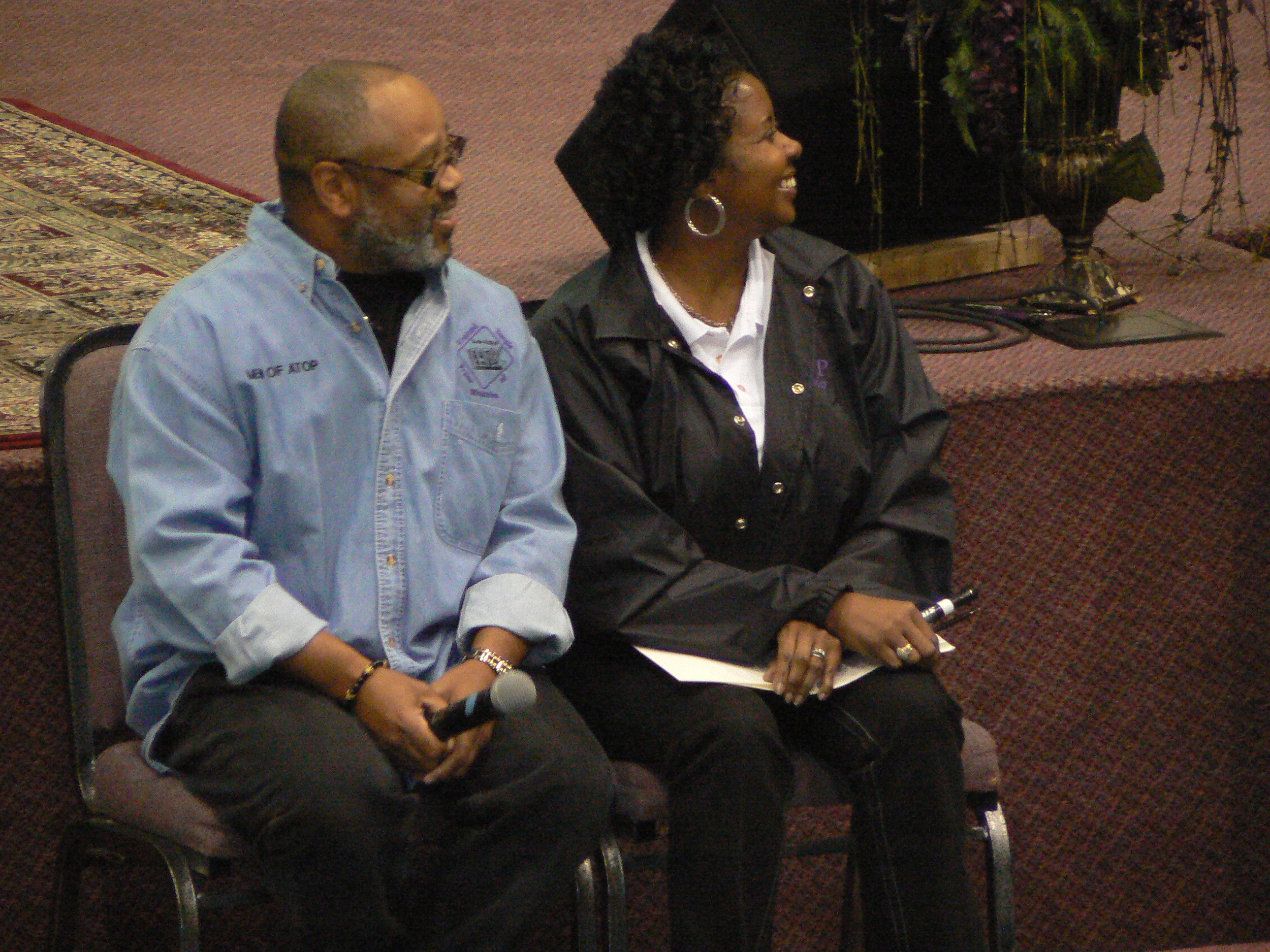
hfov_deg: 4.6
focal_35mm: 432
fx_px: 15849
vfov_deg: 3.4
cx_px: 635
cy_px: 476
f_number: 3.3
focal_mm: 72
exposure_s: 1/30
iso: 400
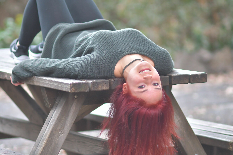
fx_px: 1311
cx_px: 116
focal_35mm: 202
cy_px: 78
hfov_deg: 10.2
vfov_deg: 6.8
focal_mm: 135
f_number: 2
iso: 1400
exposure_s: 1/400
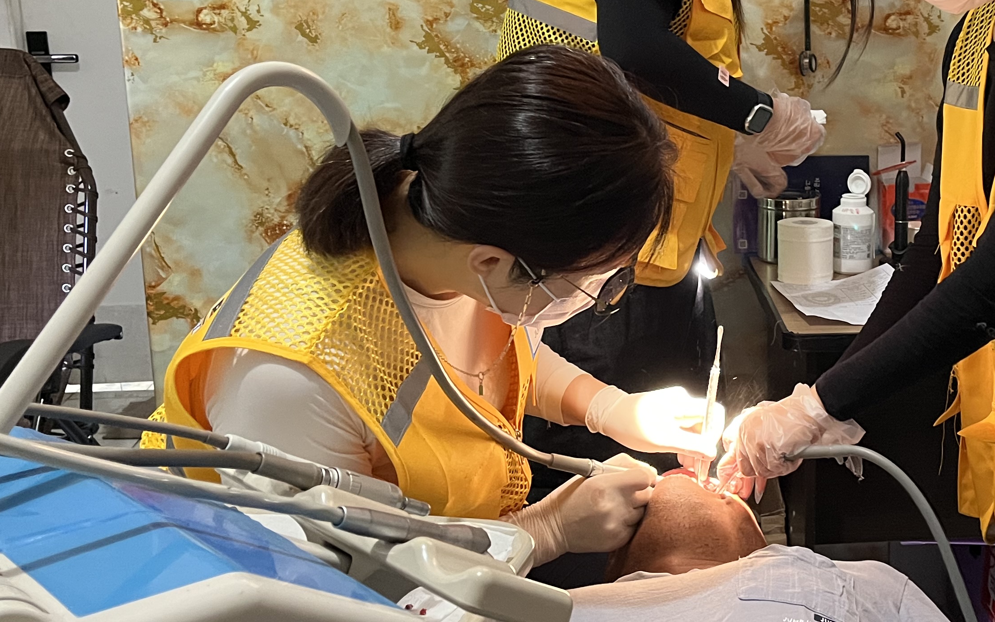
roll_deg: -0.4
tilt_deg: -12.5
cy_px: 253
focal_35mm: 50
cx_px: 778
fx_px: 1356
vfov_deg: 25.8
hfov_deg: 38.9
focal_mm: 5.1
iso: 500
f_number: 1.6
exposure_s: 1/50
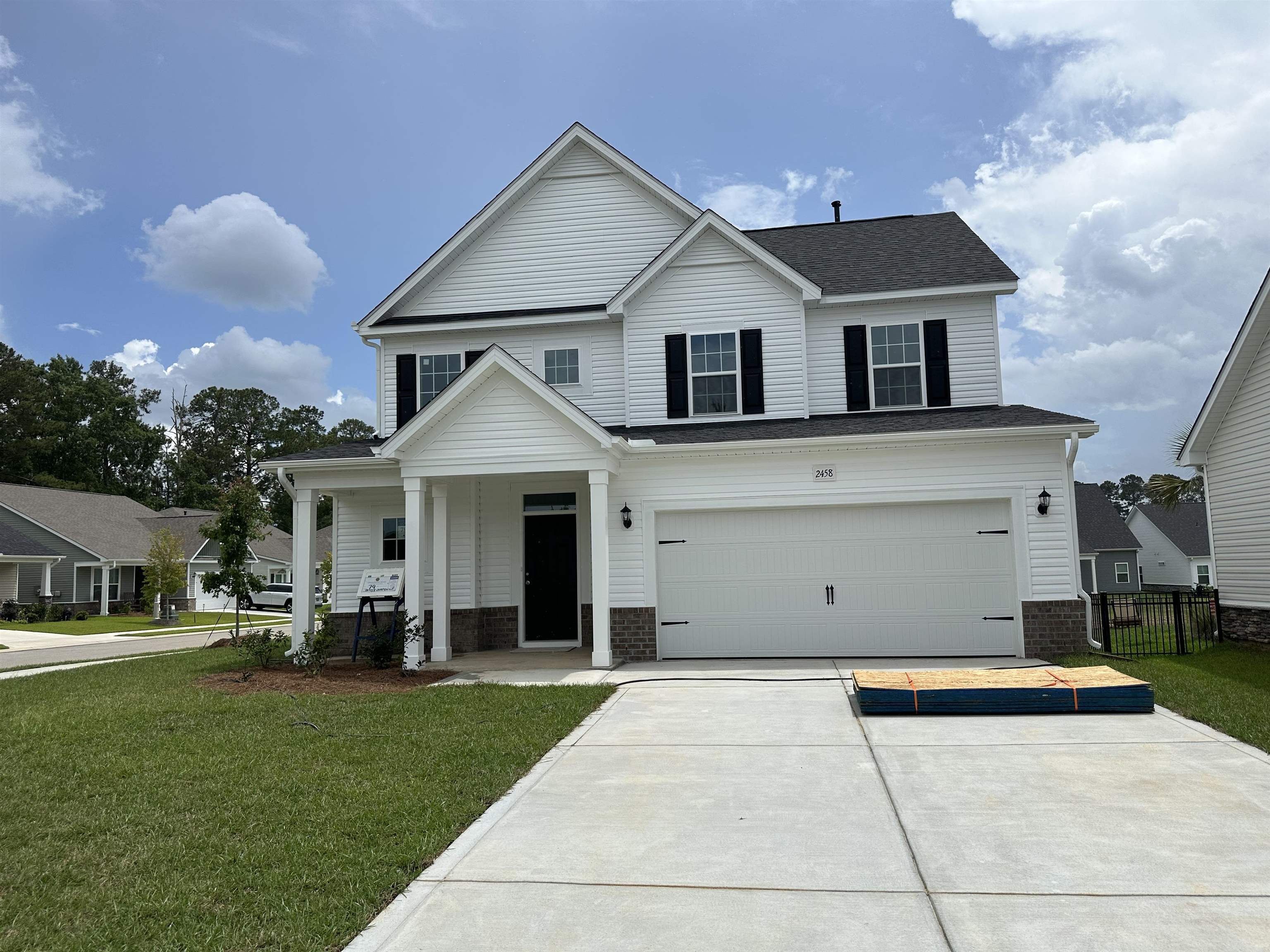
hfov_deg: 71.6
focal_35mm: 24
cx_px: 635
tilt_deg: +5.7
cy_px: 476
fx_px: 881
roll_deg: +1.3
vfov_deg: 56.8
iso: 80
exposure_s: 1/7576
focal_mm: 6.86
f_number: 1.78
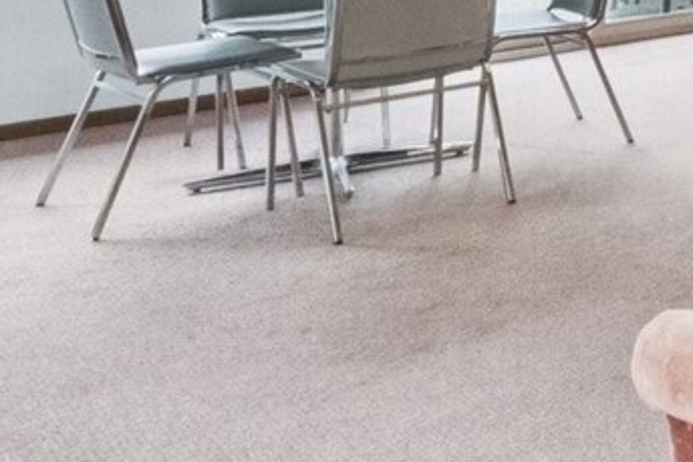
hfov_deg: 19.8
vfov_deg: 17.0
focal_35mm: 74
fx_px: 1424
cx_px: 1256
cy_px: -191
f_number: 9
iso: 4000
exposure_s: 1/30
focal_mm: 10
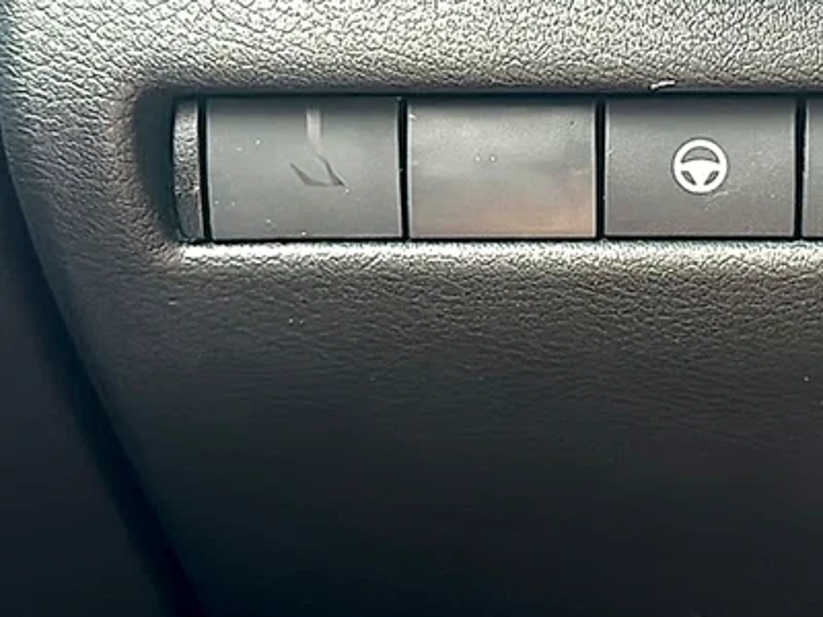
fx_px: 1498
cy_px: 184
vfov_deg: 23.1
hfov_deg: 30.3
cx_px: 588
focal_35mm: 63
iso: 250
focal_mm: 6.86
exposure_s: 1/40
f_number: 1.78
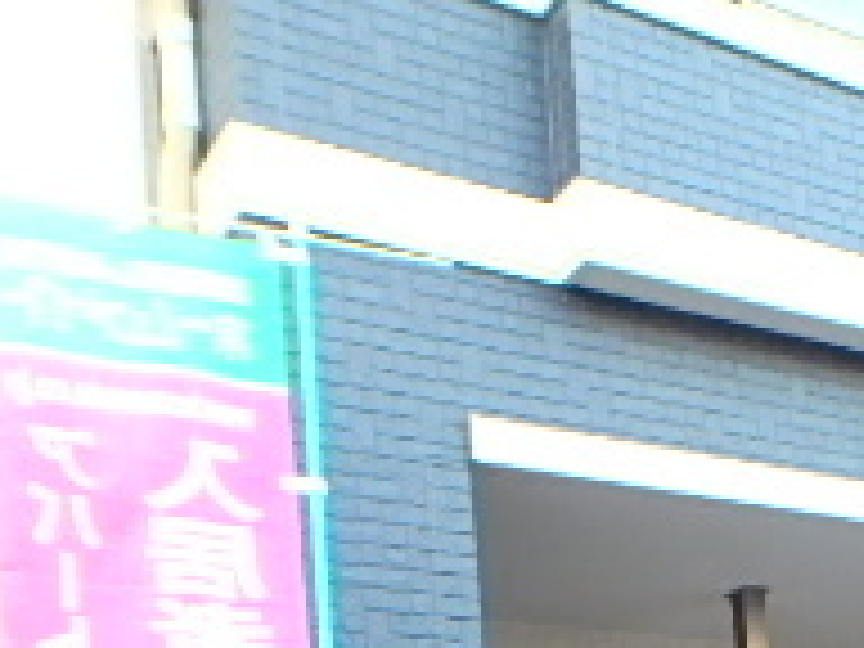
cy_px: 994
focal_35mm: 70
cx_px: 1242
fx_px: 1747
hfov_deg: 23.2
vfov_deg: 18.4
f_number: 3.5
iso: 320
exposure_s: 1/30
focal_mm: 3.7
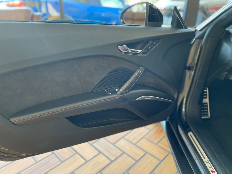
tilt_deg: -23.4
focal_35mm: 26
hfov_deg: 67.3
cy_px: 87
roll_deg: -1.3
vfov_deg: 53.1
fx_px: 174
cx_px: 116
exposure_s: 1/120
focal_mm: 4.2
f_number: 1.6
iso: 80
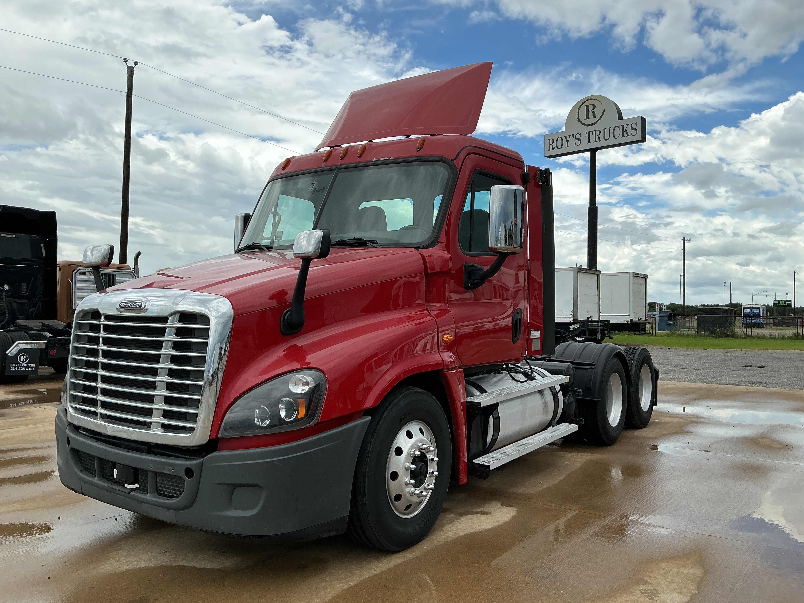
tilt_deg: +1.7
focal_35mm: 29
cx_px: 402
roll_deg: -0.6
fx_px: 674
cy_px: 302
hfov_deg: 61.7
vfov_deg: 48.2
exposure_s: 1/2320
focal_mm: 3
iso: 25
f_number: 1.8
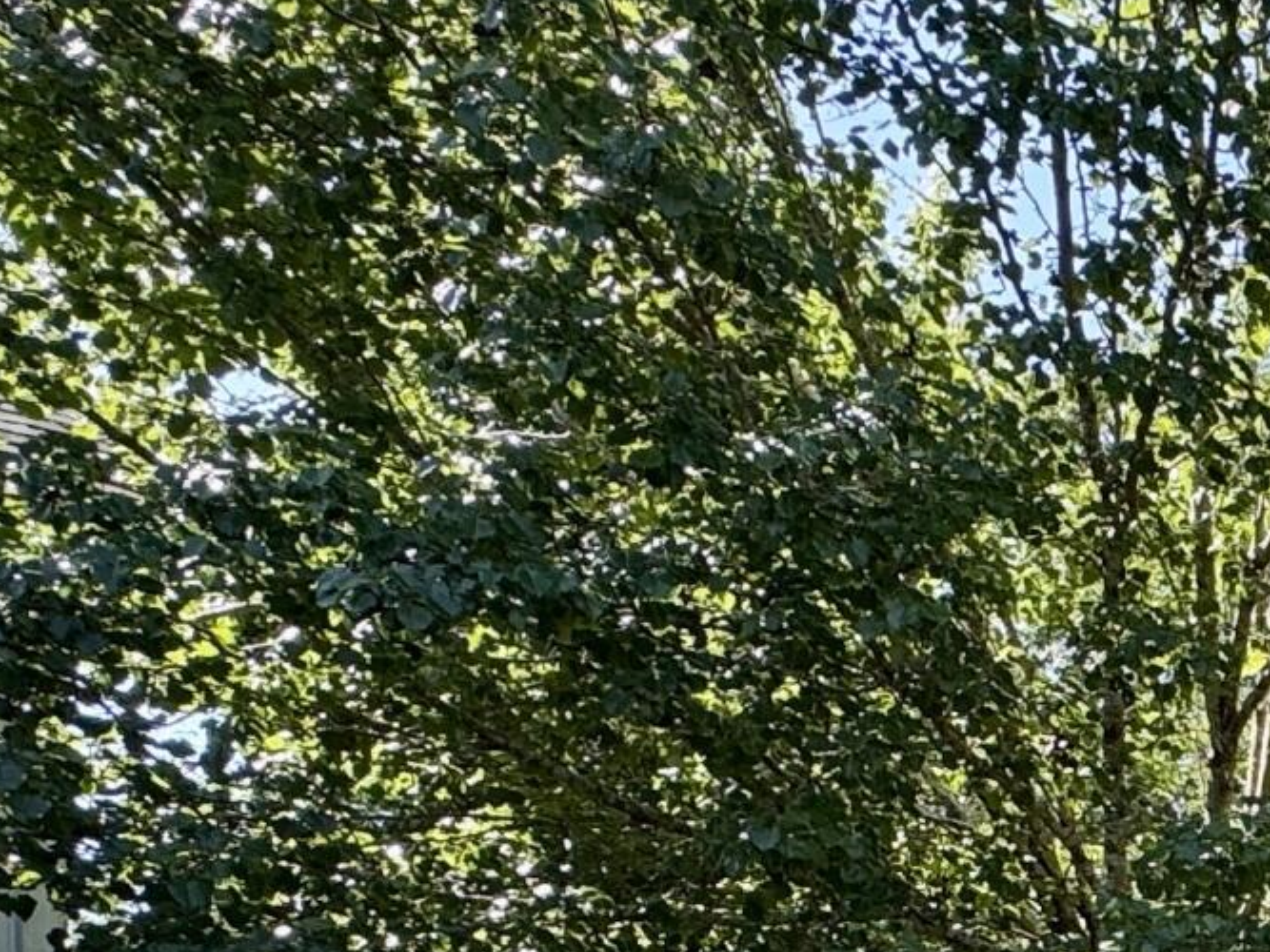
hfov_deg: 22.4
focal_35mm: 63
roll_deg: -0.2
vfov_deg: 20.8
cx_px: 2115
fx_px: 2311
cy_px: 1304
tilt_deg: -2.5
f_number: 2.2
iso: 40
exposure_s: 1/266
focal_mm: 2.22
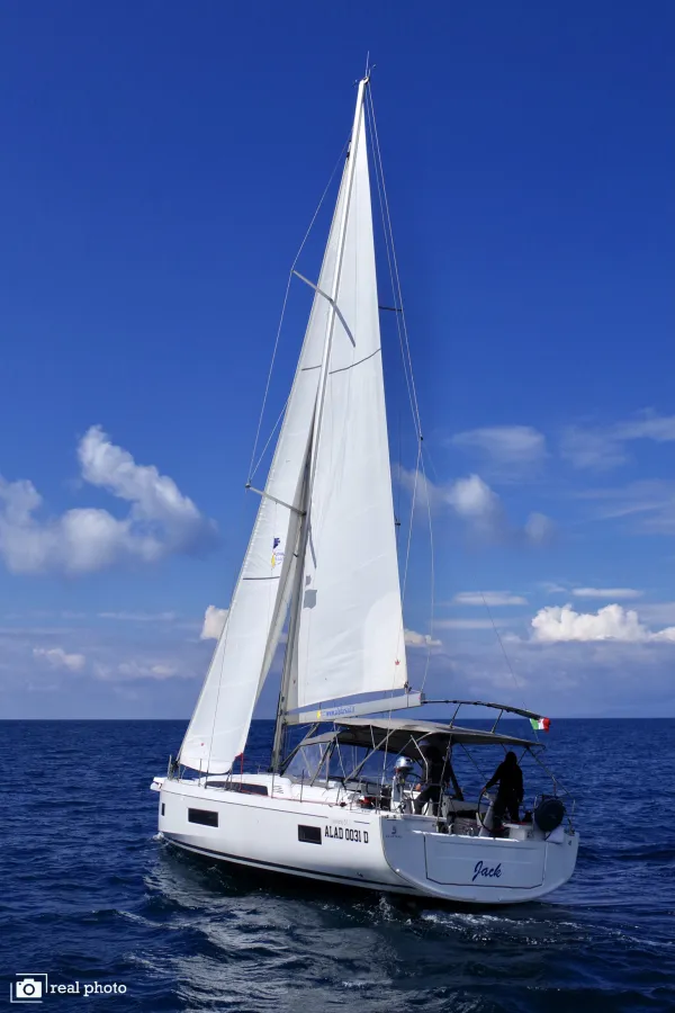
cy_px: 506
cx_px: 338
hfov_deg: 38.4
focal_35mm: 34
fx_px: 970
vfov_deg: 55.1
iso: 200
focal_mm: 23
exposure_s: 1/1000
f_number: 11
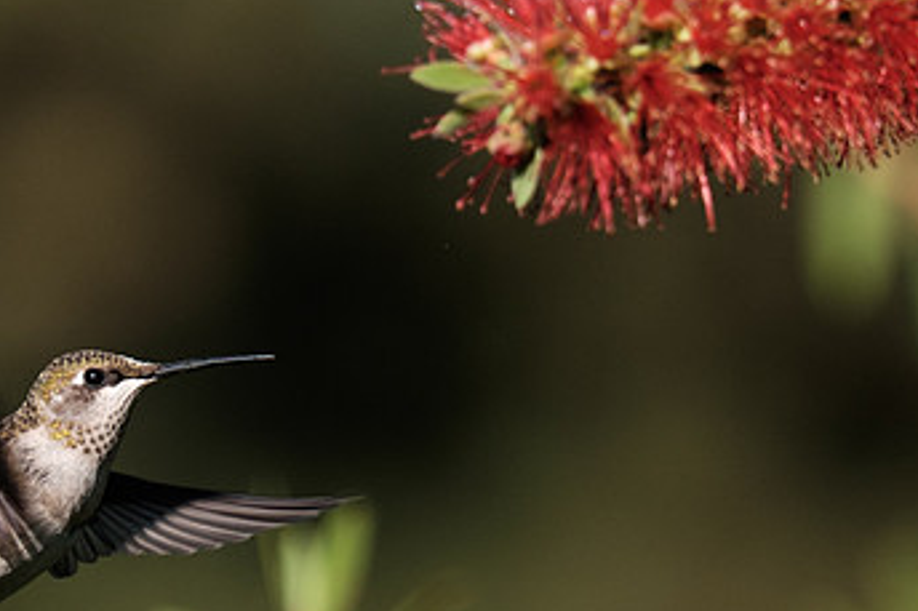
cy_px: 363
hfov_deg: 3.1
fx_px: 17203
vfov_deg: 2.0
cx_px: 543
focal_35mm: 675
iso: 400
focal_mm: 200
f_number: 4.8
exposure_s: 1/2000
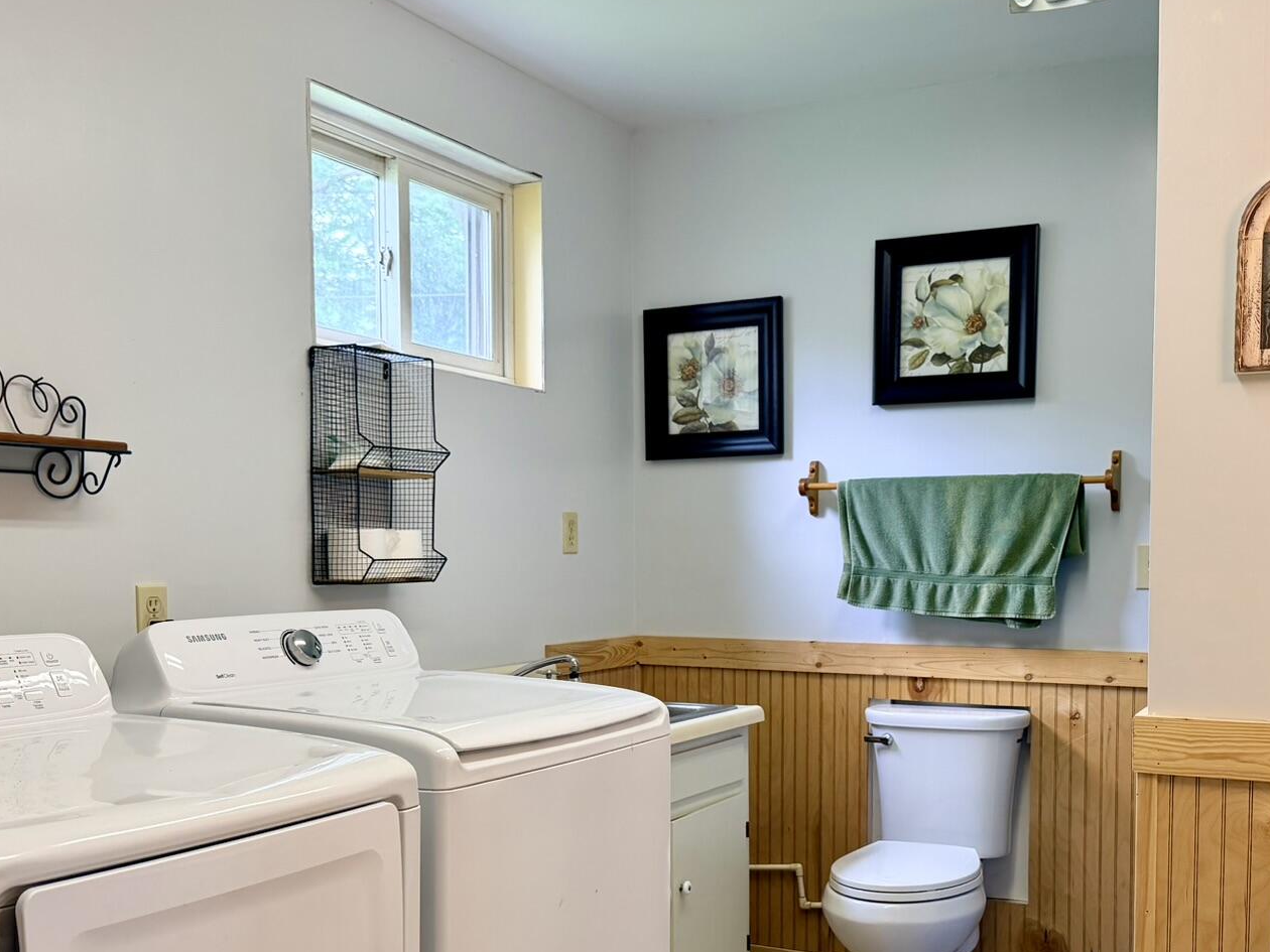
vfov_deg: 36.5
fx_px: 1431
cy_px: 620
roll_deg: -0.4
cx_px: 700
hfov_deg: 47.8
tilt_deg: -2.9
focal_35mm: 39
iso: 200
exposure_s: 1/120
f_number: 1.78
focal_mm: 6.76
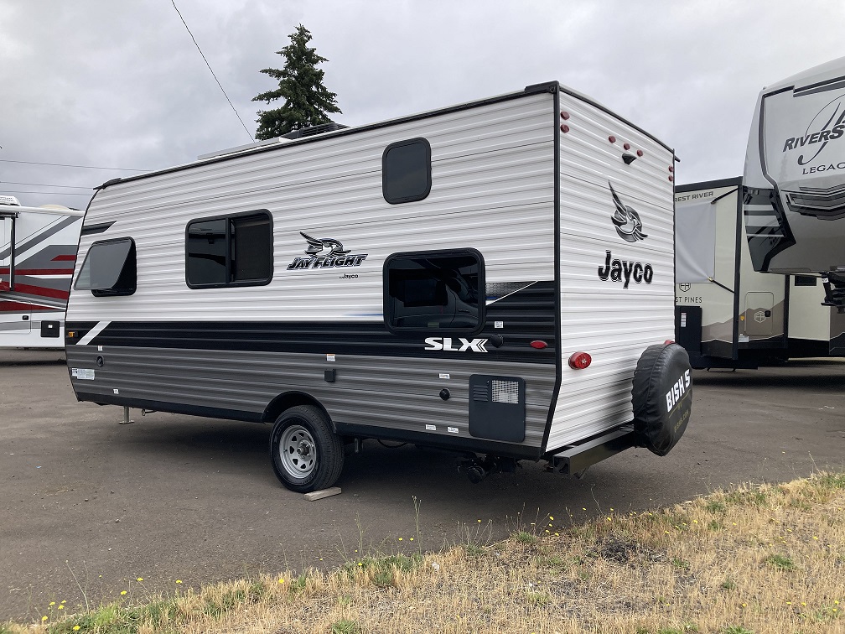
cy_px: 317
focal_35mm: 28
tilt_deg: +1.9
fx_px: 683
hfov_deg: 63.4
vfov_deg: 49.7
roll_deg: -0.7
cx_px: 422
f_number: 1.8
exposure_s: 1/1200
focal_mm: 3.99
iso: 20
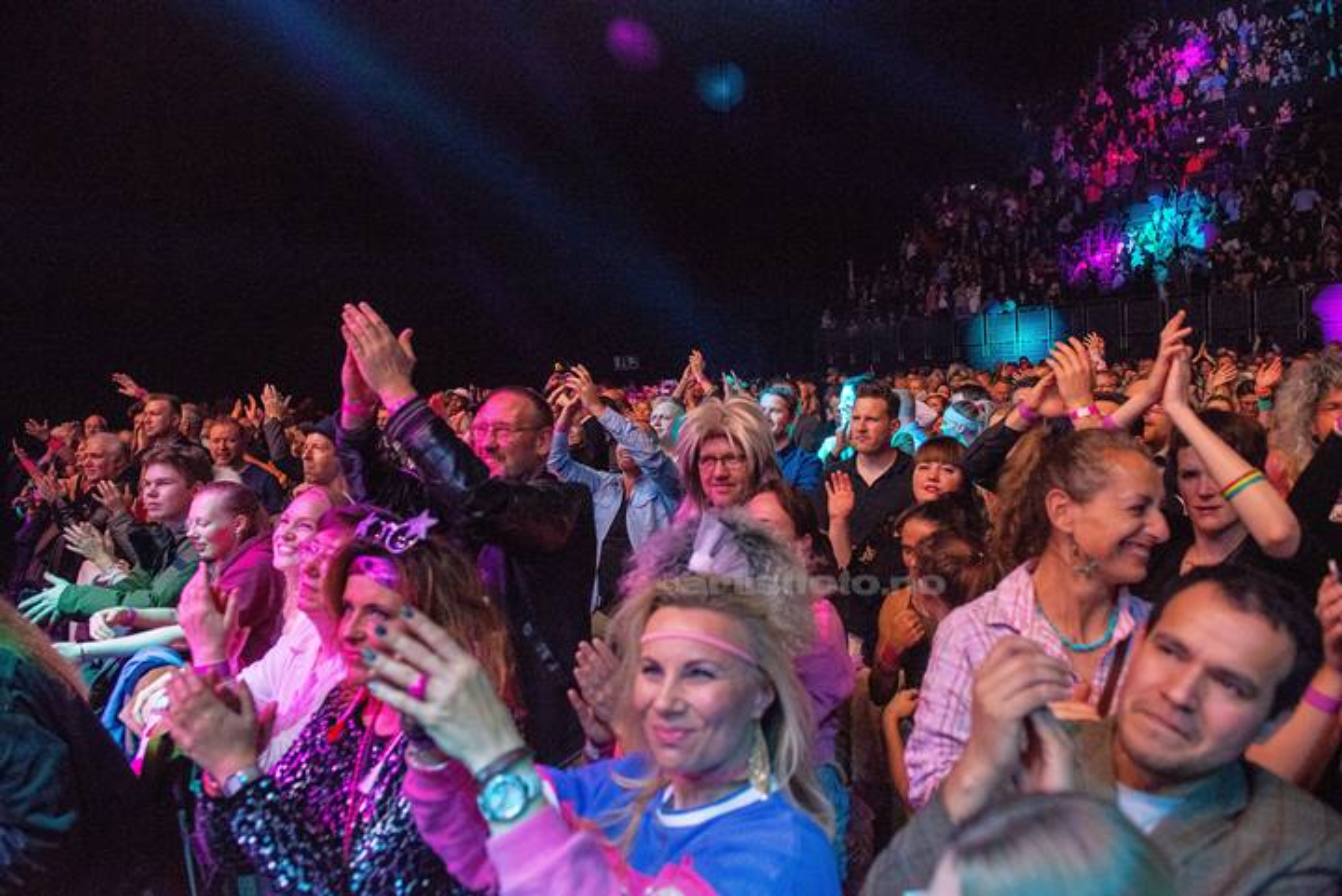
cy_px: 448
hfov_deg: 73.7
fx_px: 895
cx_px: 671
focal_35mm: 24
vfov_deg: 53.2
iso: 6400
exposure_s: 1/640
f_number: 3.5
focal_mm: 24
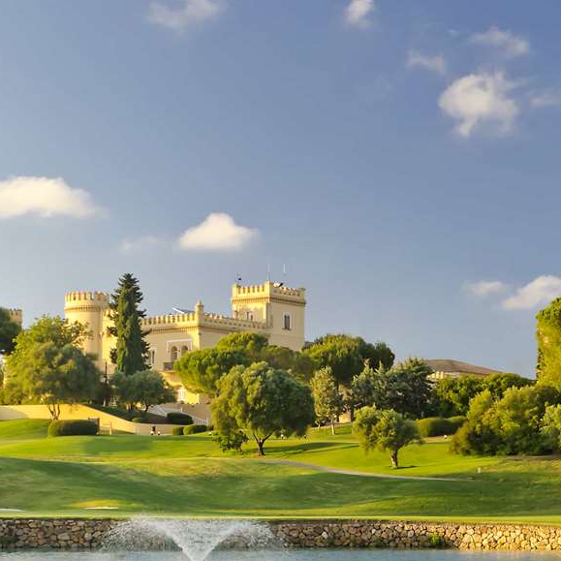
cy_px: 467
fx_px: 1448
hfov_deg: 20.8
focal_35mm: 79
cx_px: 620
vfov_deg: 21.6
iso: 400
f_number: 6.3
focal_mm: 24
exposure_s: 1/60
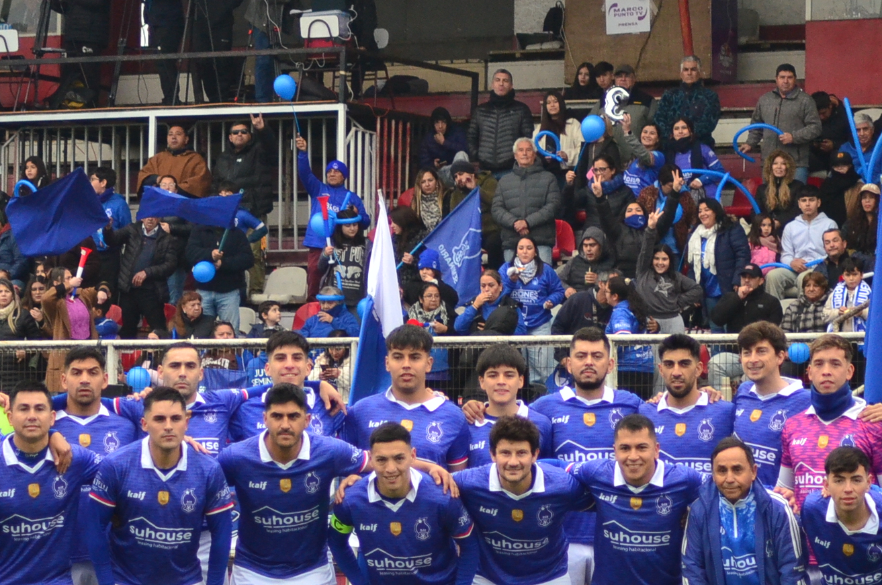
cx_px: 467
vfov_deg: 6.9
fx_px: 4817
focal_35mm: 197
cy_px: 520
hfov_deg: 10.5
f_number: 4
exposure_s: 1/800
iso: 800
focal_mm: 70
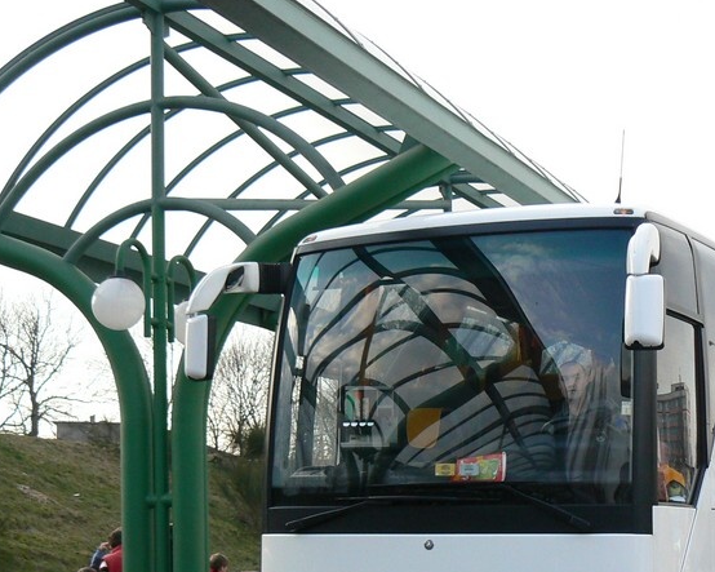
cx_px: 494
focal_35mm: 73
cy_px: 428
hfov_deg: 25.9
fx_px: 1544
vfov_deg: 20.8
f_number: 2.8
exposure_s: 1/500
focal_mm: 7.6
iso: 160
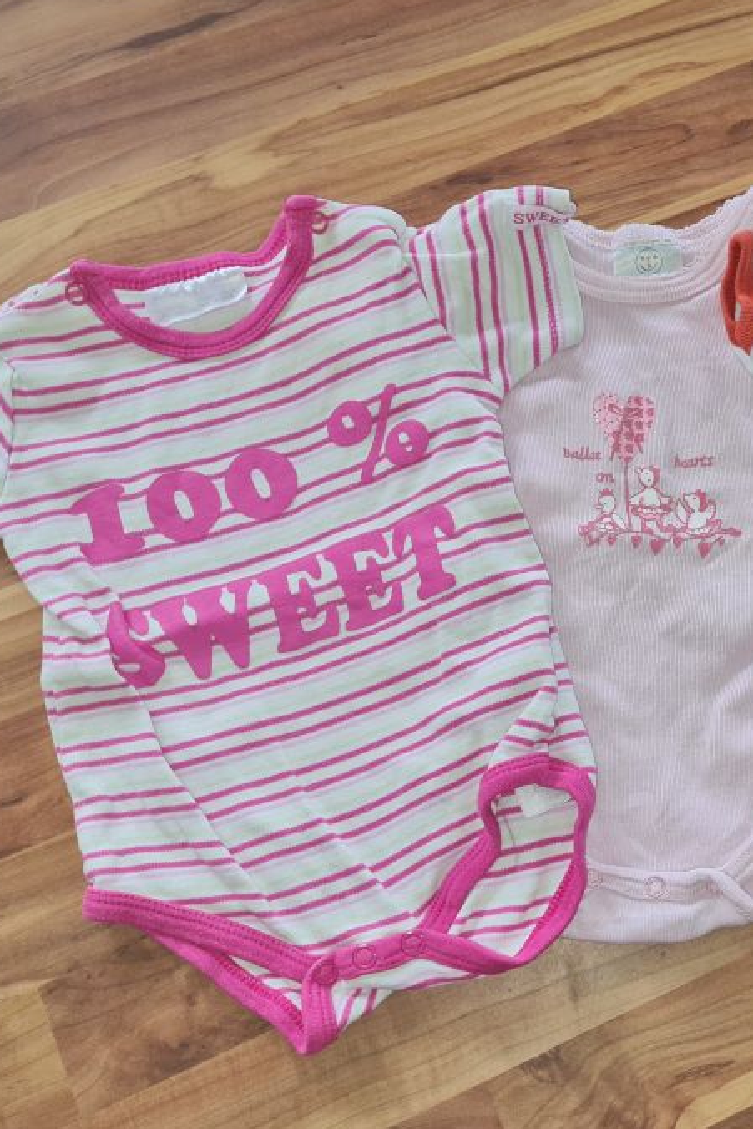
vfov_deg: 48.4
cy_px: 581
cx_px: 649
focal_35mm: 40
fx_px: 1254
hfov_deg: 32.1
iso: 160
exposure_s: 1/100
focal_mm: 5.4
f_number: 1.8
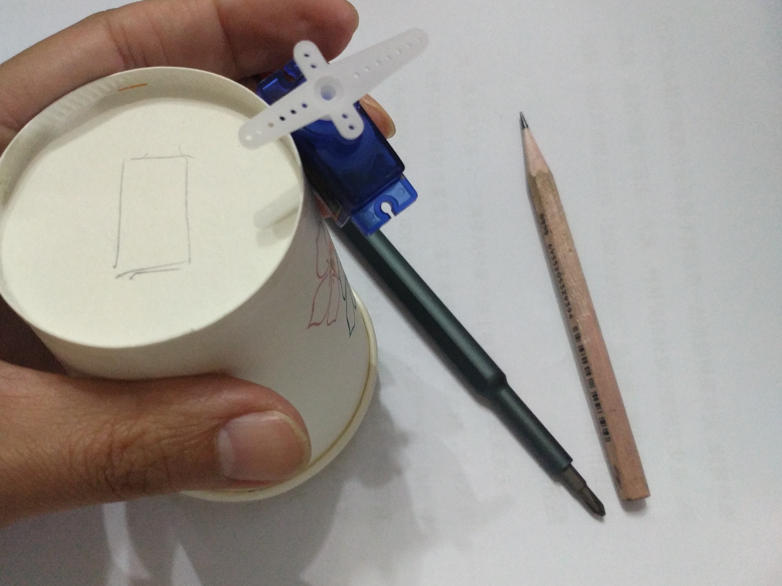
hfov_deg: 58.2
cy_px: 291
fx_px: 700
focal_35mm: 31
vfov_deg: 45.4
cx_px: 346
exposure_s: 1/14
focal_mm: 4.73
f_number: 2.2
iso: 1000
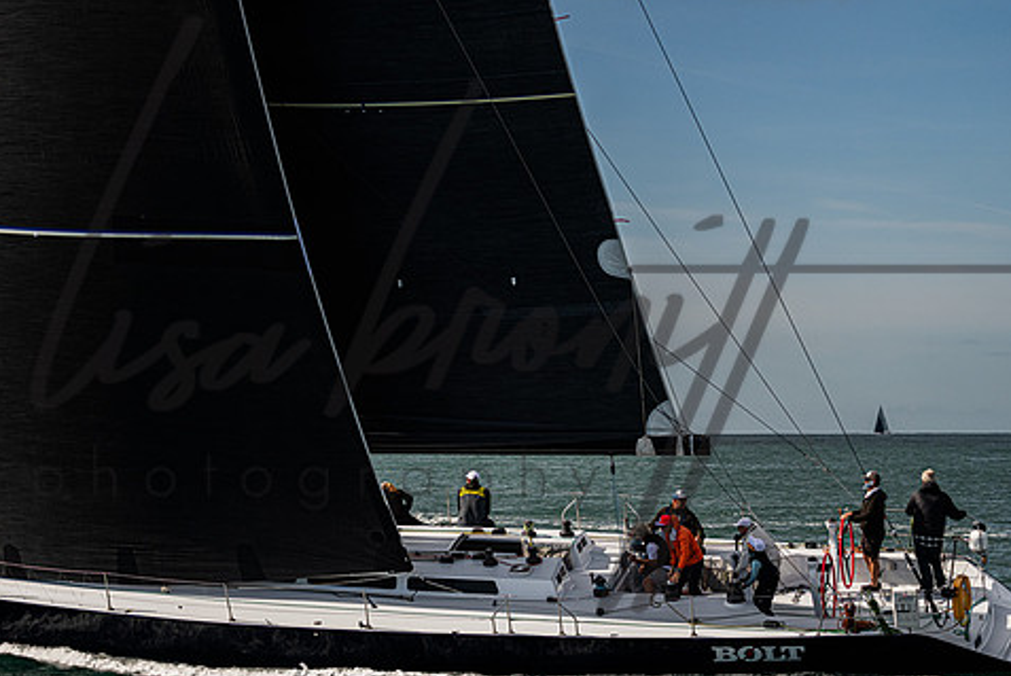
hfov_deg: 15.6
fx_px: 3682
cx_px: 532
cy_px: 320
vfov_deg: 10.5
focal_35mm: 131
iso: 400
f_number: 5.6
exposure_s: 1/5000
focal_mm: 100
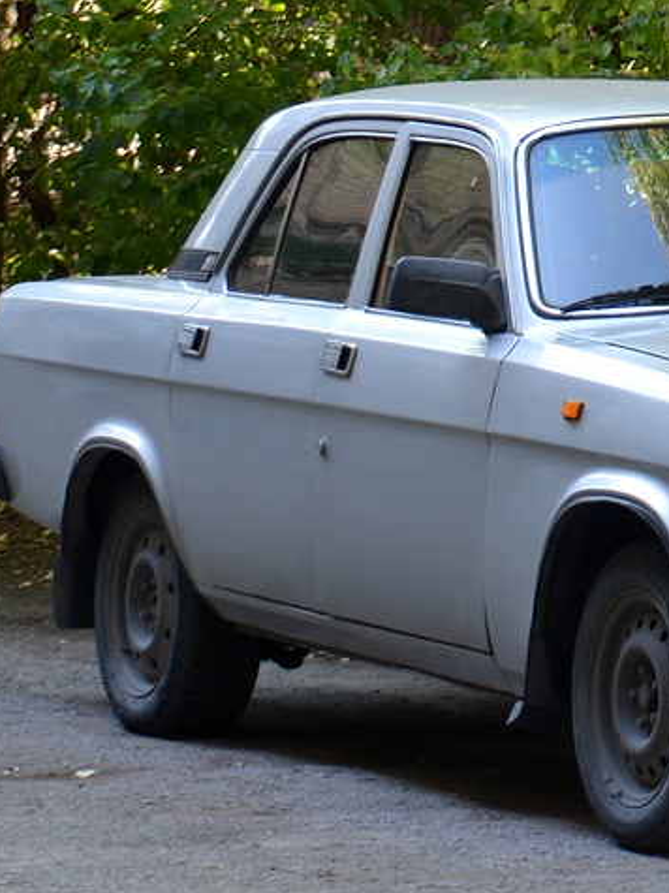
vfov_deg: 6.0
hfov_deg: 4.5
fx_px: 8456
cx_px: 846
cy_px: 250
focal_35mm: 328
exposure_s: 1/125
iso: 400
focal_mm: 90
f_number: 5.6
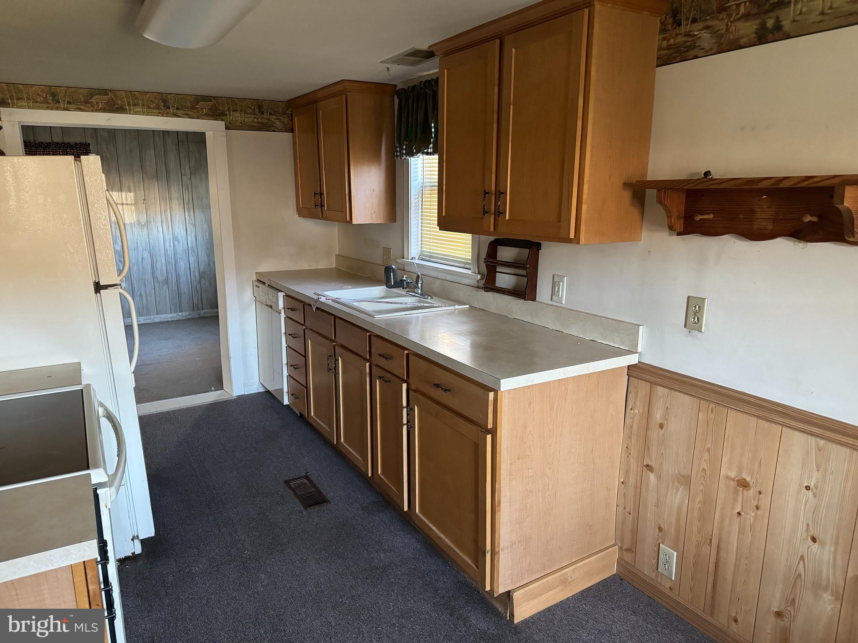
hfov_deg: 71.6
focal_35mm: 24
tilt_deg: -12.4
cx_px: 429
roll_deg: +0.4
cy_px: 322
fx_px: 595
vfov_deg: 56.8
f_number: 1.78
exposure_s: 1/60
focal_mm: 6.86
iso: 800
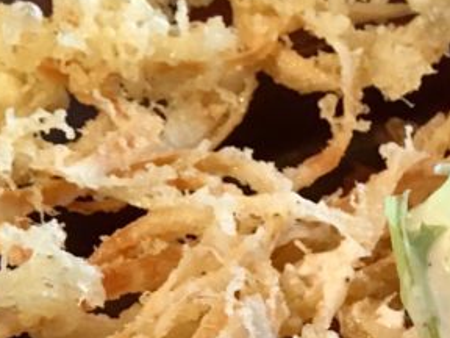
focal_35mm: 103
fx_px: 1339
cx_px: 603
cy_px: 516
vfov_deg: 13.5
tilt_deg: -49.3
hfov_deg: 17.7
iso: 125
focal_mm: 4.15
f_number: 2.2
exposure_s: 1/30
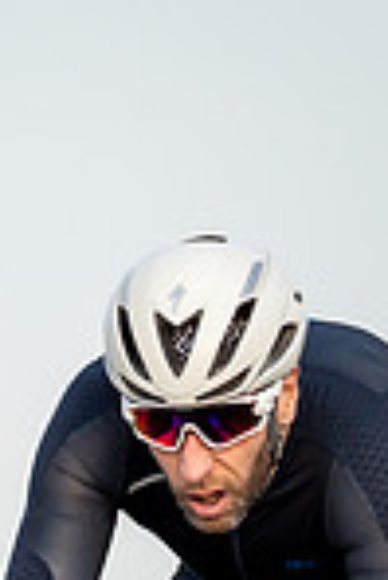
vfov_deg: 2.7
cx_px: 397
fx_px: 12515
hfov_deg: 1.8
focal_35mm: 776
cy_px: 611
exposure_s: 1/1000
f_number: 3.5
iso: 160
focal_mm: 132
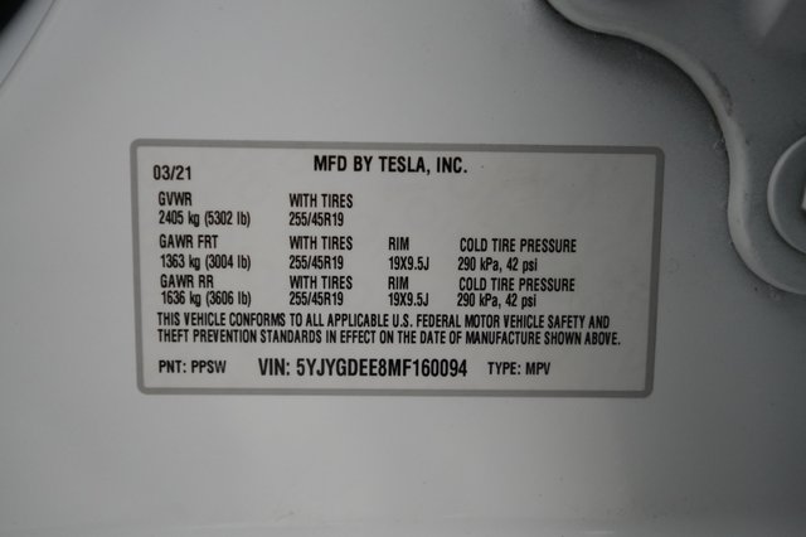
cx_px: 403
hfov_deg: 65.5
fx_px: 627
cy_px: 268
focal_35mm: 28
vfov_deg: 46.4
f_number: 2.8
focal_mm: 28
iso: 3200
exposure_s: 1/160
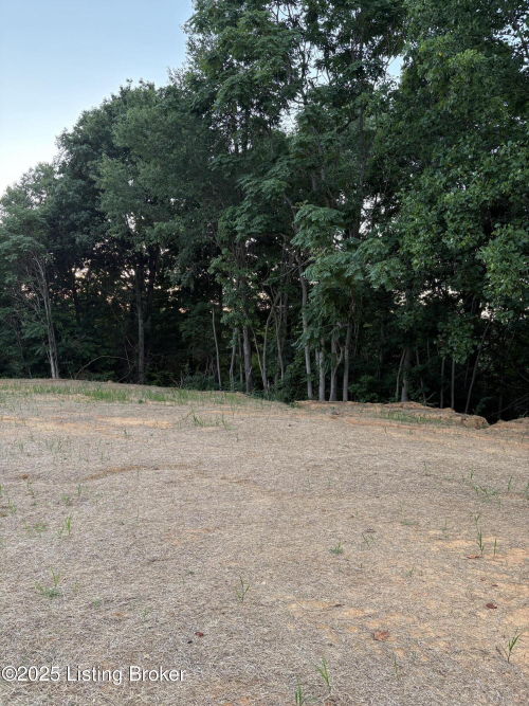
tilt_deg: -0.6
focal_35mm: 26
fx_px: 530
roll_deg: -1.3
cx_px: 264
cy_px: 353
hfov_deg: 53.0
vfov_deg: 67.3
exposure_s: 1/105
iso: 125
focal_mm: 5.96
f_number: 1.6
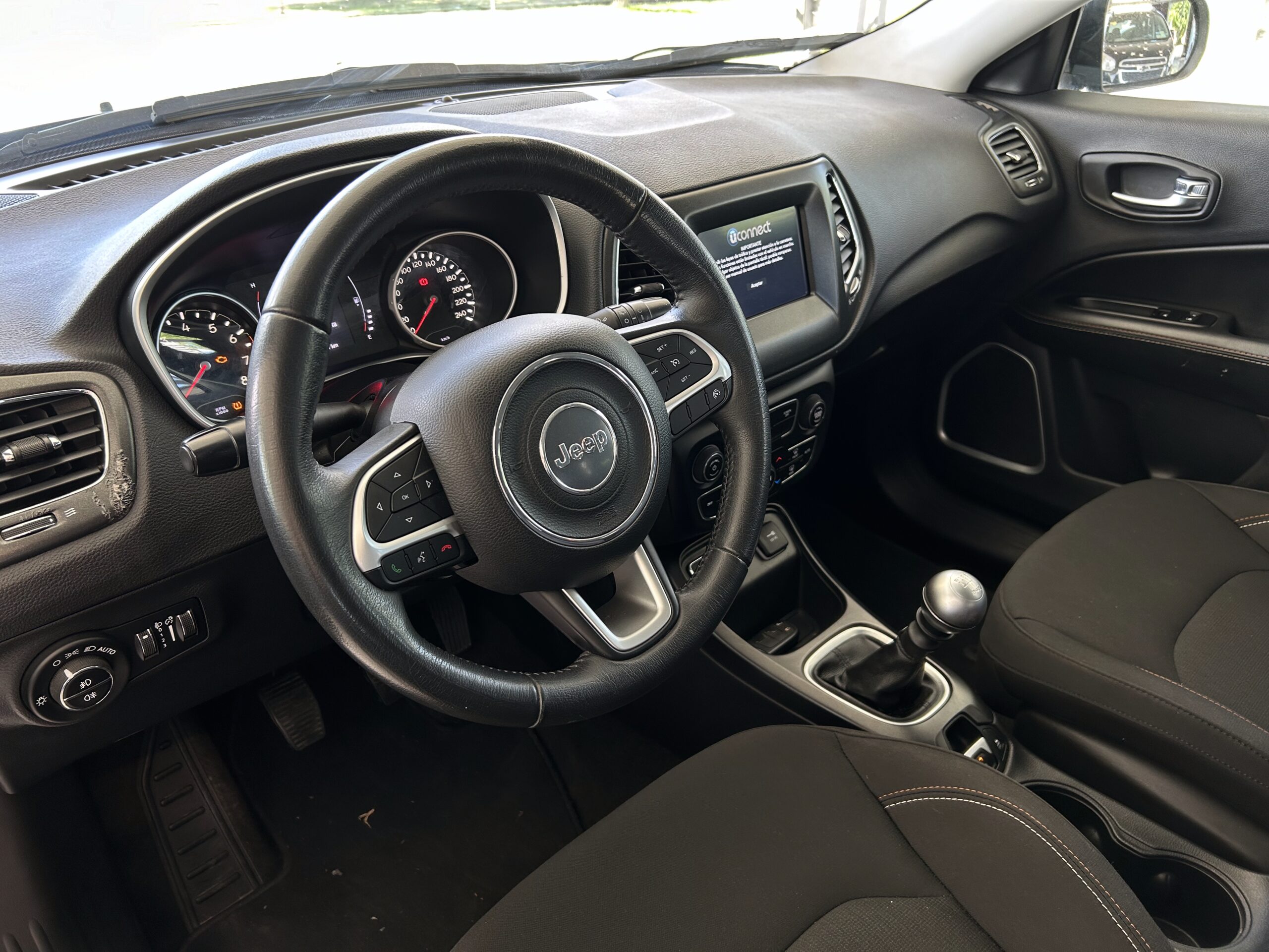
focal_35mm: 26
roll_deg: +0.9
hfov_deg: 67.3
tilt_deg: -28.6
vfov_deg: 53.1
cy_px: 476
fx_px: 953
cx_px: 634
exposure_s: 1/50
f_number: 1.5
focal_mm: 5.7
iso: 80
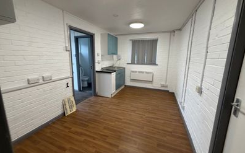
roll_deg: -2.4
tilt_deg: -9.9
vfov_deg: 74.7
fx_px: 100
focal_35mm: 15
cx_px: 122
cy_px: 73
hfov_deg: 101.5
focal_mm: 2.22
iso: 160
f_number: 2.2
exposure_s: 1/100
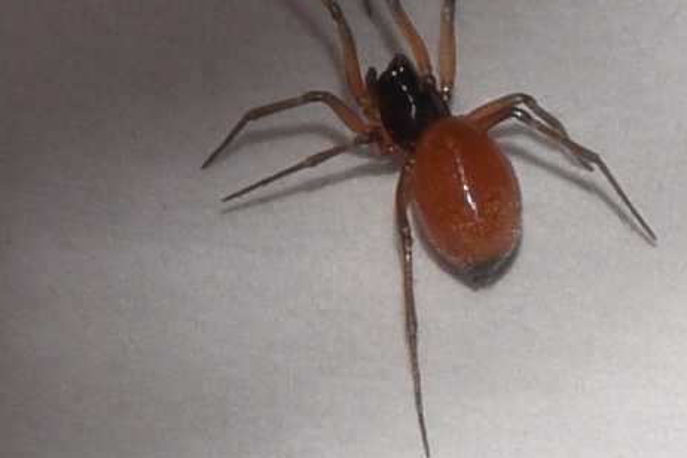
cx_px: 393
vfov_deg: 3.2
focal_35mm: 436
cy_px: 155
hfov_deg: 4.7
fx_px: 8320
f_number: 14
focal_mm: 140
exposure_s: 1/200
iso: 100
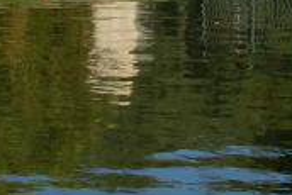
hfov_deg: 9.2
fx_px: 1810
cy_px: -139
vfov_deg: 6.1
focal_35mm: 223
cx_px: 8
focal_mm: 40
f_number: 9
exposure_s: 1/320
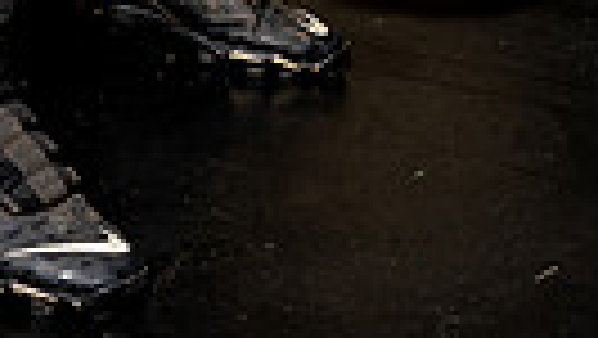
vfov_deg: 7.1
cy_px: -595
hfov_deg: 13.7
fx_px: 2475
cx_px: 58
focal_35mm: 156
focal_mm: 44
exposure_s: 1/250
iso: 250
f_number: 8
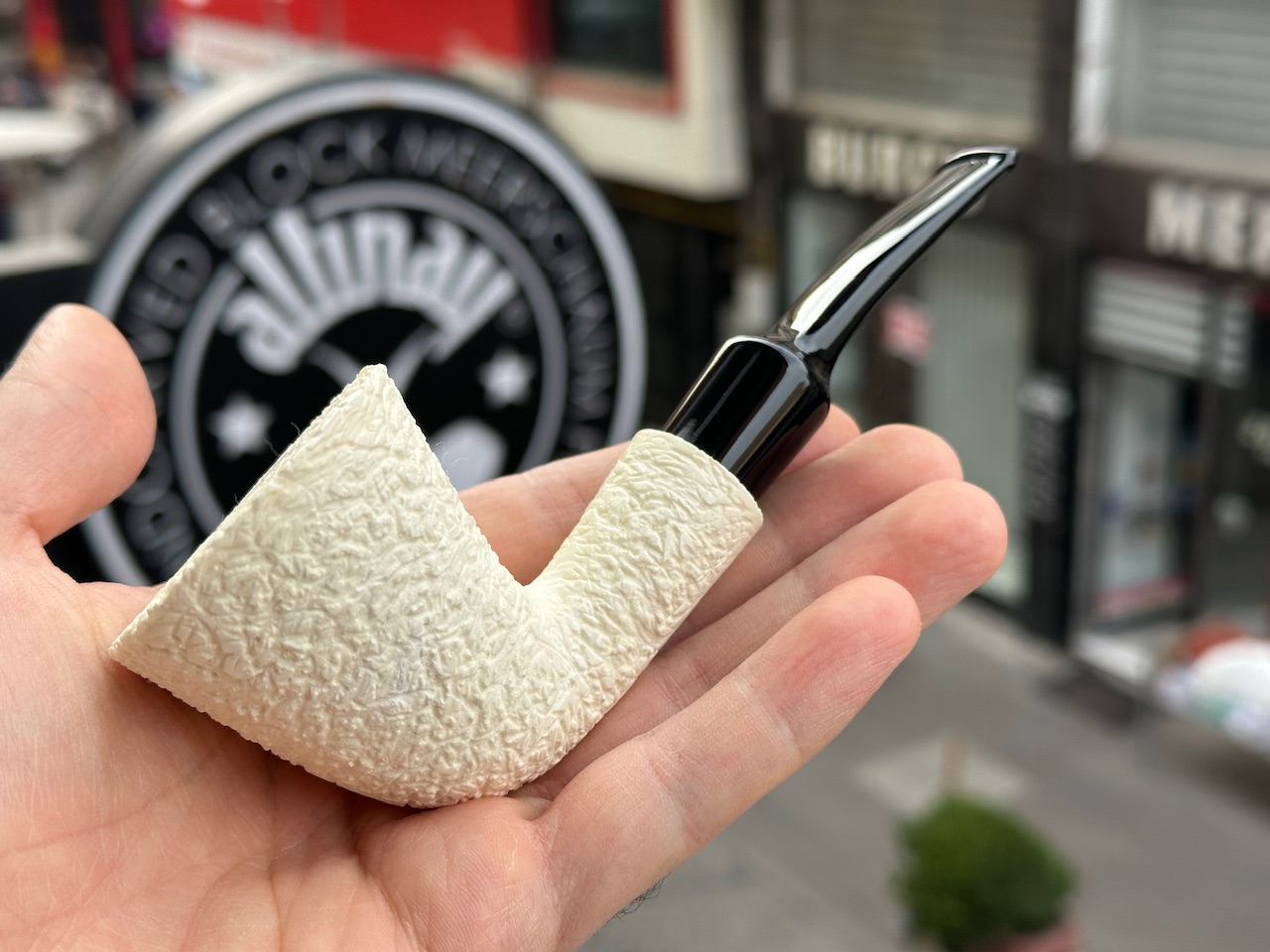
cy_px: 476
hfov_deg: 39.7
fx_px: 1761
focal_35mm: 48
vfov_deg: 30.3
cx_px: 635
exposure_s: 1/714
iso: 64
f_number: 1.78
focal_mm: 6.86
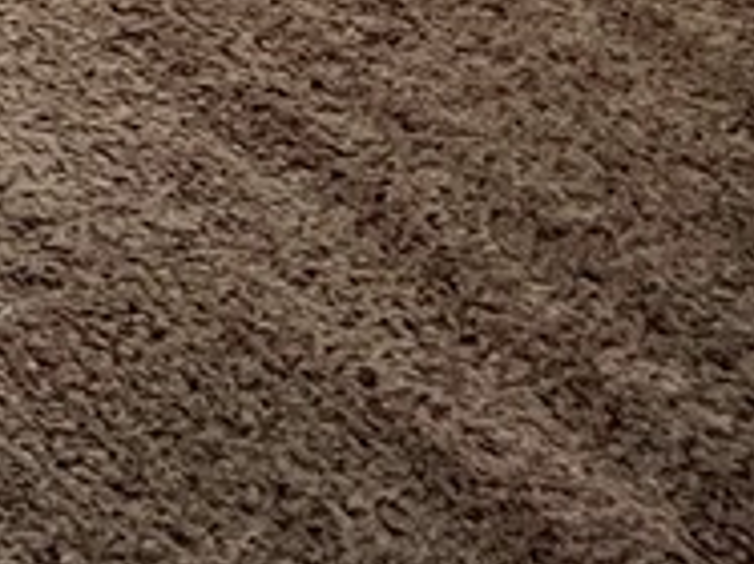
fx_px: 2177
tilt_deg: -31.1
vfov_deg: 9.3
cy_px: -1410
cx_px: -1298
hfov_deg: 12.5
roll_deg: -2.2
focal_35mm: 100
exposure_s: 1/60
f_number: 1.8
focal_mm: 1.57
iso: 320
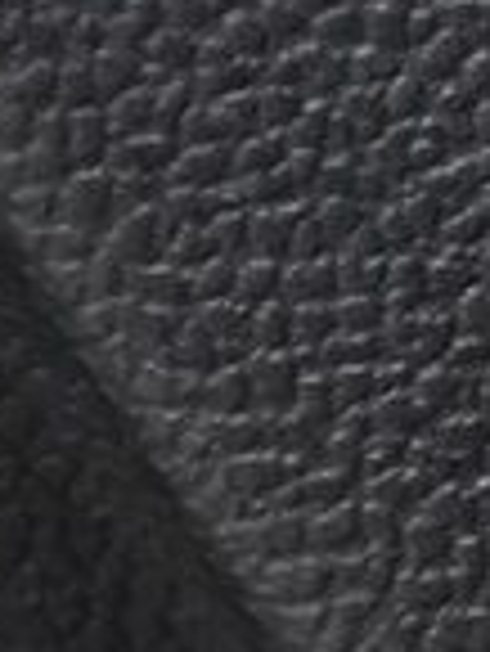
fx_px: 19223
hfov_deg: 1.4
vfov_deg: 1.9
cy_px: 254
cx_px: 2090
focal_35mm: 1020
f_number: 5.6
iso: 2500
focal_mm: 100
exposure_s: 1/60
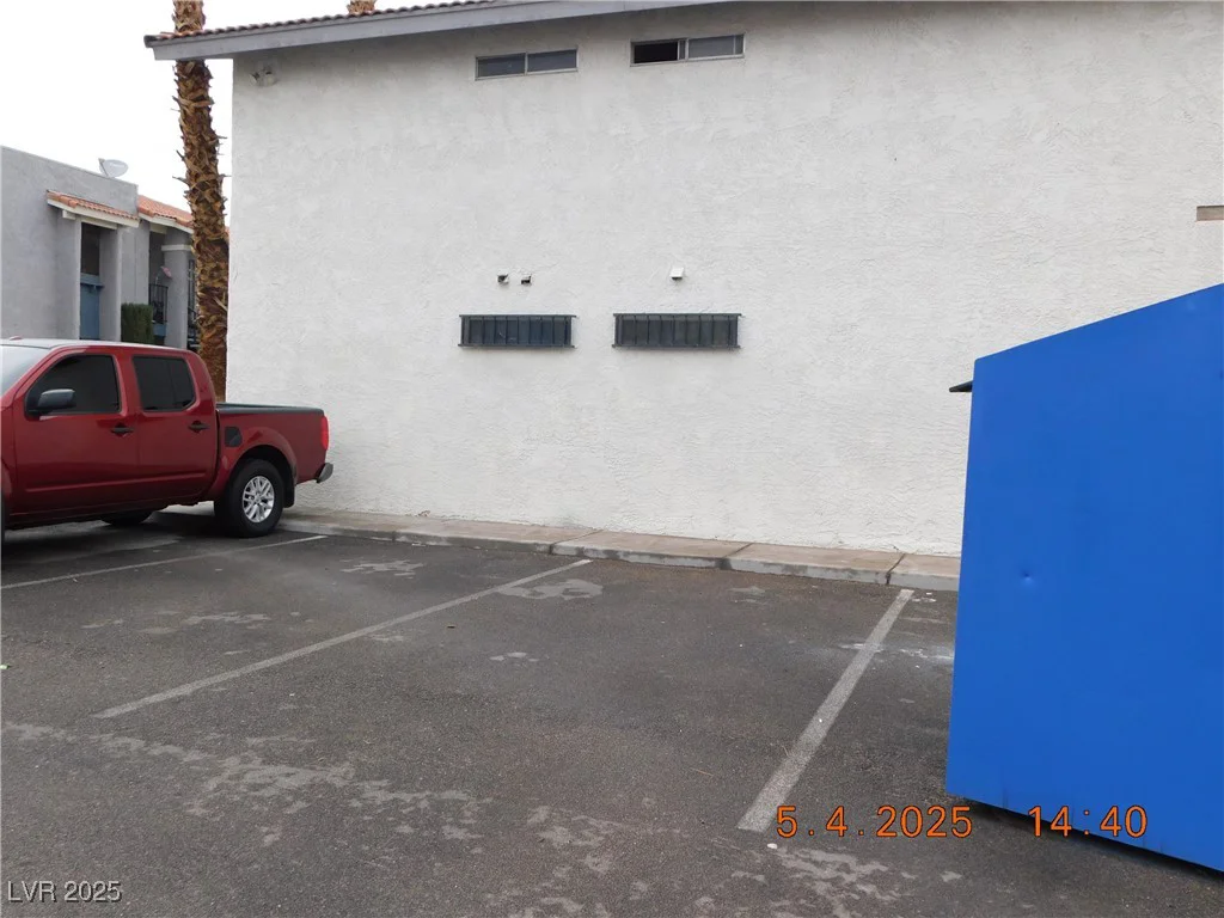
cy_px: 459
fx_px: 1061
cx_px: 612
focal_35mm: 30
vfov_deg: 46.8
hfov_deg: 60.0
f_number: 3.2
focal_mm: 5.3
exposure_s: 1/800
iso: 125
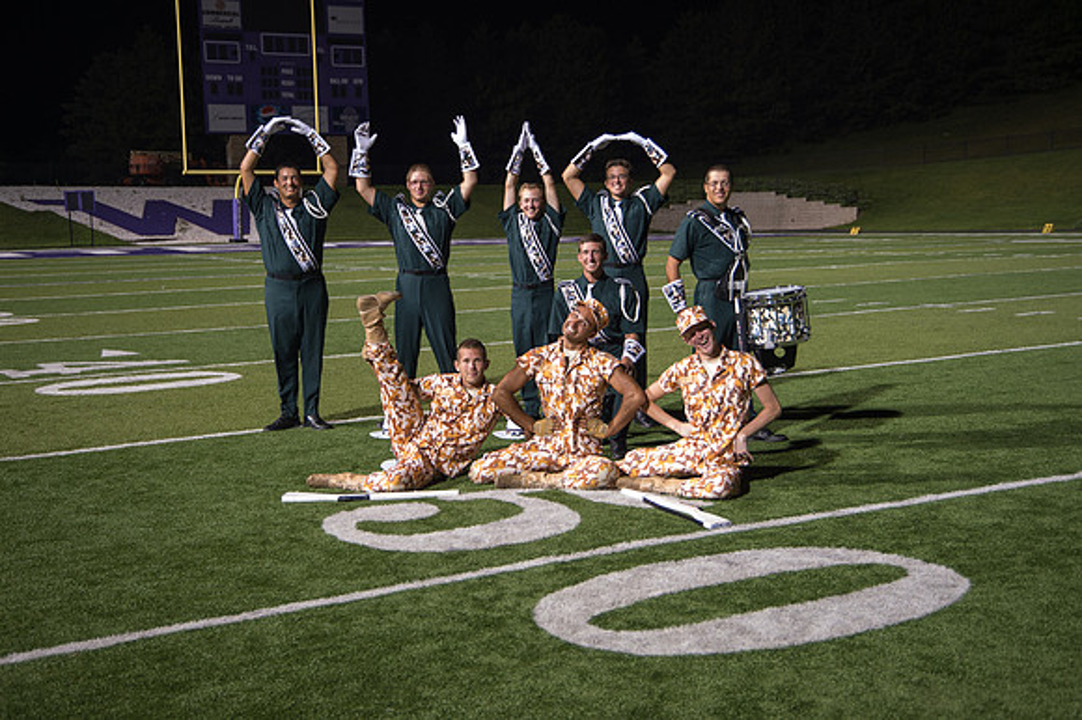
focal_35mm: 50
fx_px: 1502
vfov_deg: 27.0
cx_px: 541
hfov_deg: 39.6
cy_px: 360
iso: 1000
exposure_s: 1/25
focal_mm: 50
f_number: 5
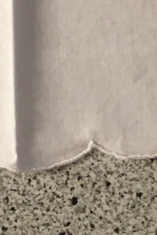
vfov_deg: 9.7
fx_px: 1203
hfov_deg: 7.4
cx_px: 0
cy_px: -349
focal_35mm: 184
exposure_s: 1/33
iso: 100
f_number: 2.2
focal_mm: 4.15
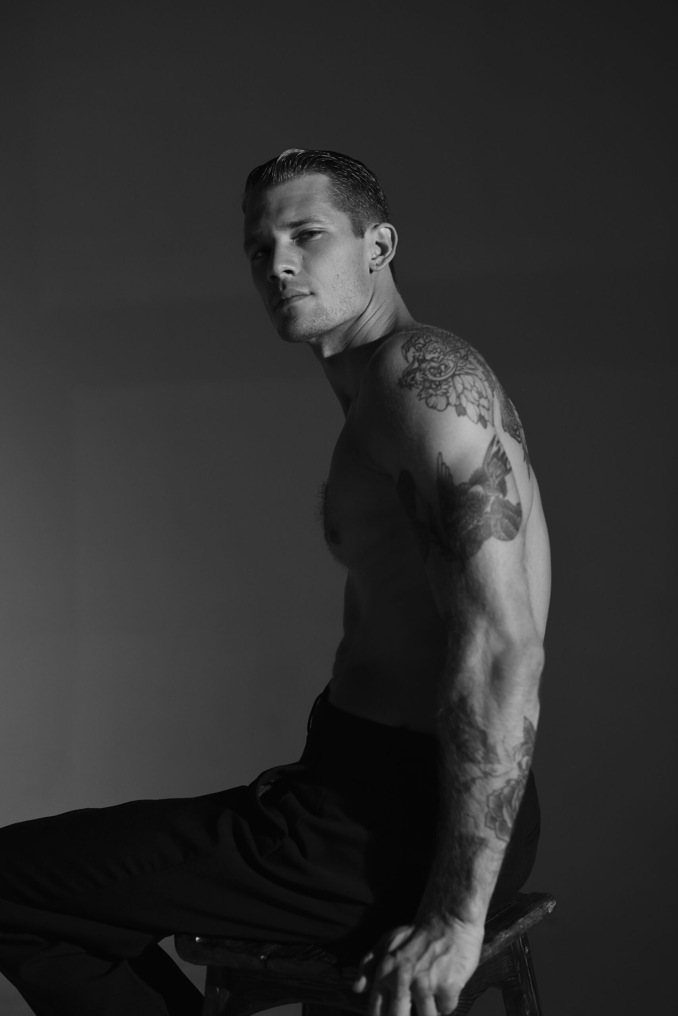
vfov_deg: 39.6
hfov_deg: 27.0
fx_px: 1411
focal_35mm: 50
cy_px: 508
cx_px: 339
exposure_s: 1/400
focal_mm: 50
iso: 640
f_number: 2.8
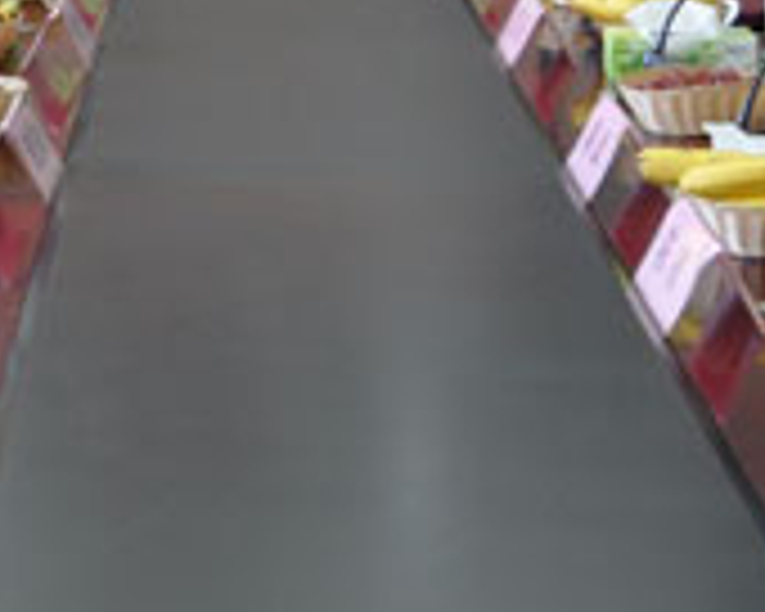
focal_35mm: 138
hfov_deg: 13.9
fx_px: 3124
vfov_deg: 10.8
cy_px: -326
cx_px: 248
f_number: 4
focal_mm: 26
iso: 400
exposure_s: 1/60
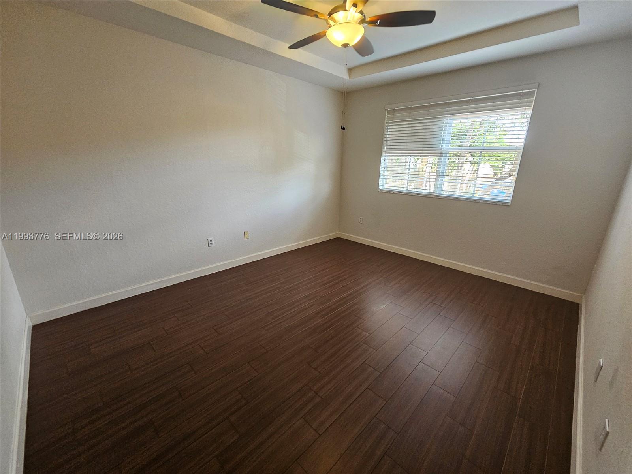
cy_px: 237
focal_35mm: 13
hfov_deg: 106.2
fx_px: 237
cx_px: 316
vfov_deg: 89.9
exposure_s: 1/60
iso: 320
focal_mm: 2.2
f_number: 2.2
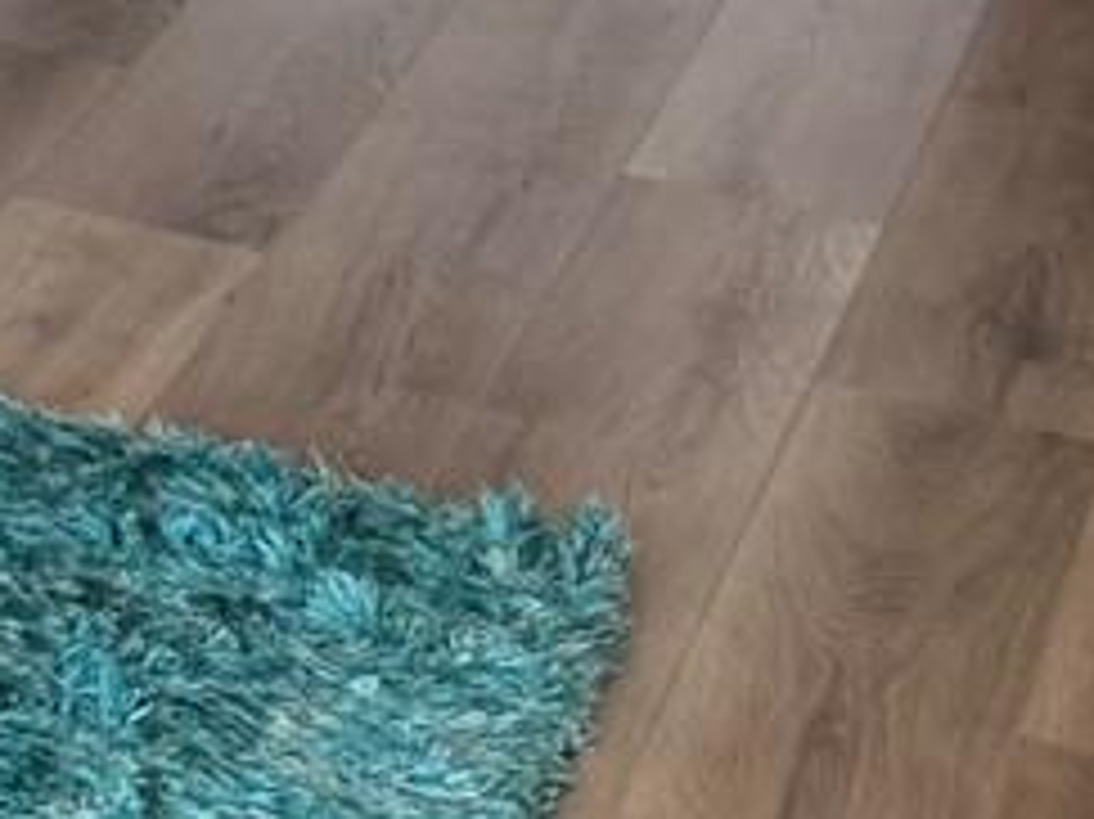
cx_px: -1891
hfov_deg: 10.1
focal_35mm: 158
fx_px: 4991
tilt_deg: -15.4
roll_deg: +0.0
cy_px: -504
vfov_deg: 9.1
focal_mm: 6.76
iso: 125
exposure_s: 1/121
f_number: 1.78
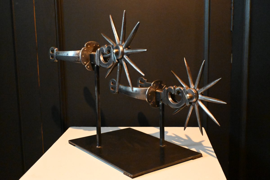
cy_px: 90
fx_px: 326
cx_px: 135
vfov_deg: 30.8
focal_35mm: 44
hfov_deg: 45.0
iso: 12800
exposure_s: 1/40
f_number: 4.8
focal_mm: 29
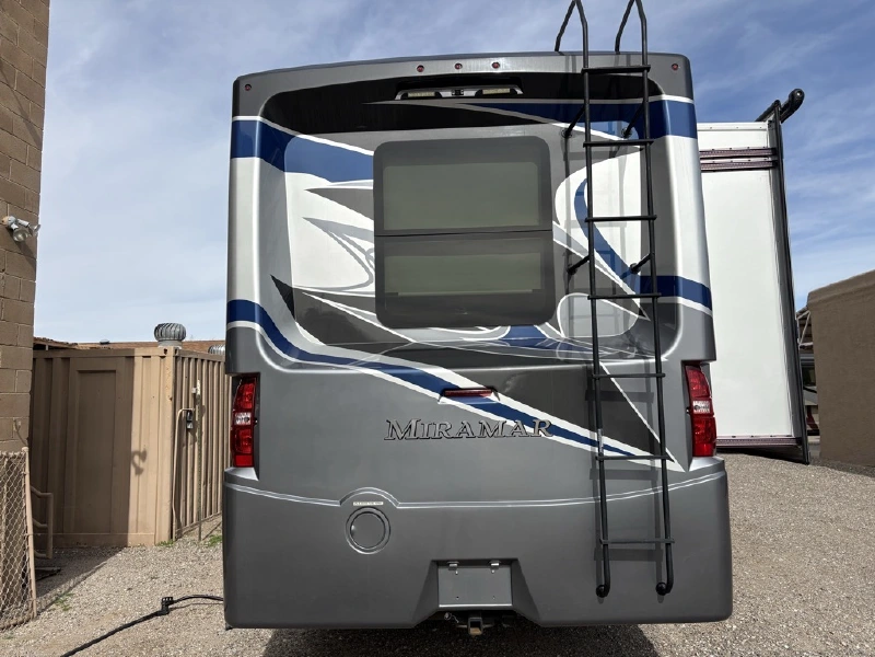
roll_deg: +0.6
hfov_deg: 67.3
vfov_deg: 53.1
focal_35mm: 26
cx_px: 438
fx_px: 657
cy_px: 328
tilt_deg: +8.9
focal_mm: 5.96
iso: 50
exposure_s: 1/4608
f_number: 1.6
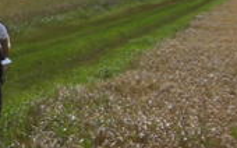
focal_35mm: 166
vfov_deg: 7.9
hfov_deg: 11.4
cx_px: -229
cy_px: 91
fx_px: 1071
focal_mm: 6.2
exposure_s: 1/250
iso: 64
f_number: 8
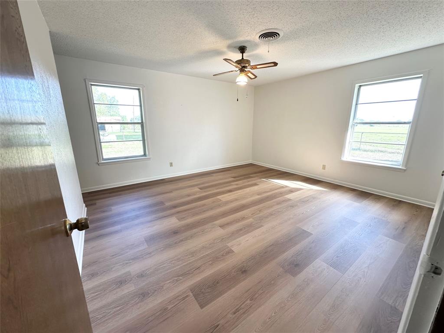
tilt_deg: -12.7
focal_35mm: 14
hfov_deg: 102.1
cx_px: 222
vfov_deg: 85.7
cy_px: 166
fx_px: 180
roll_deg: -1.2
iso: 80
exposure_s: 1/120
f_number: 2.2
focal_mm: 2.22
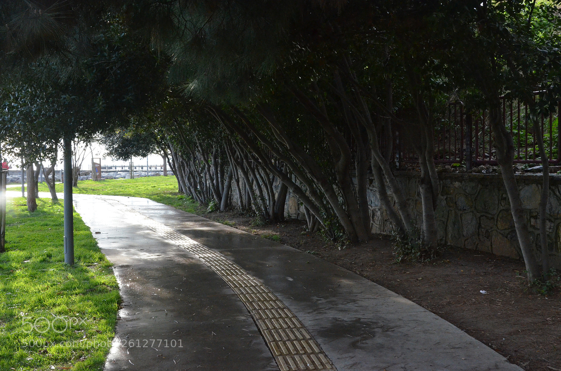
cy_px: 186
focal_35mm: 42
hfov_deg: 46.5
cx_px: 280
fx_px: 653
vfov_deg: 31.7
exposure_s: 1/500
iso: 3200
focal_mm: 28
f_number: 11
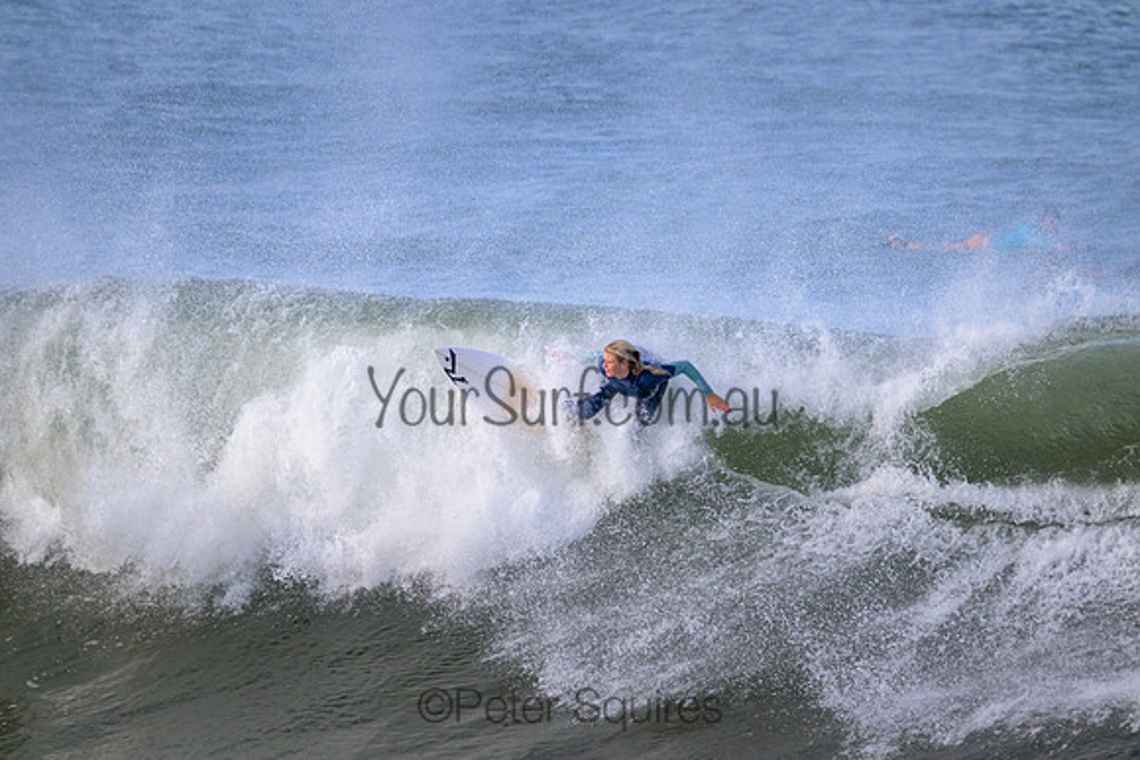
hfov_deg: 2.6
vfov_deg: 1.7
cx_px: 570
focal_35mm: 800
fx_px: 25338
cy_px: 380
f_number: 11
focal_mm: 800
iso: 1800
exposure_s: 1/2000
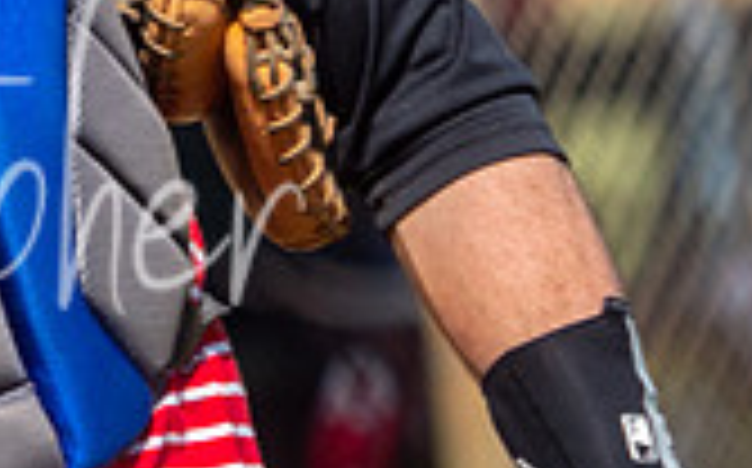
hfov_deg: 1.2
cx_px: -592
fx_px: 35829
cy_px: -561
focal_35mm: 1750
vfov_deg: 0.7
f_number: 4
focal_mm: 210
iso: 320
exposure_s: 1/1600
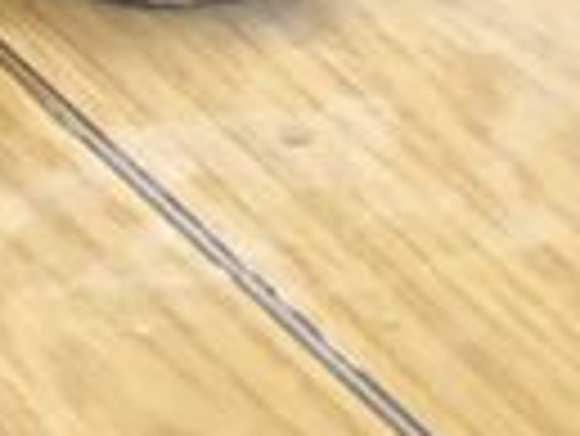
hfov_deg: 8.1
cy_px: -1133
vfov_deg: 5.9
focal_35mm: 222
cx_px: -895
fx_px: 3723
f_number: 1.8
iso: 40
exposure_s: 1/25
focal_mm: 3.99
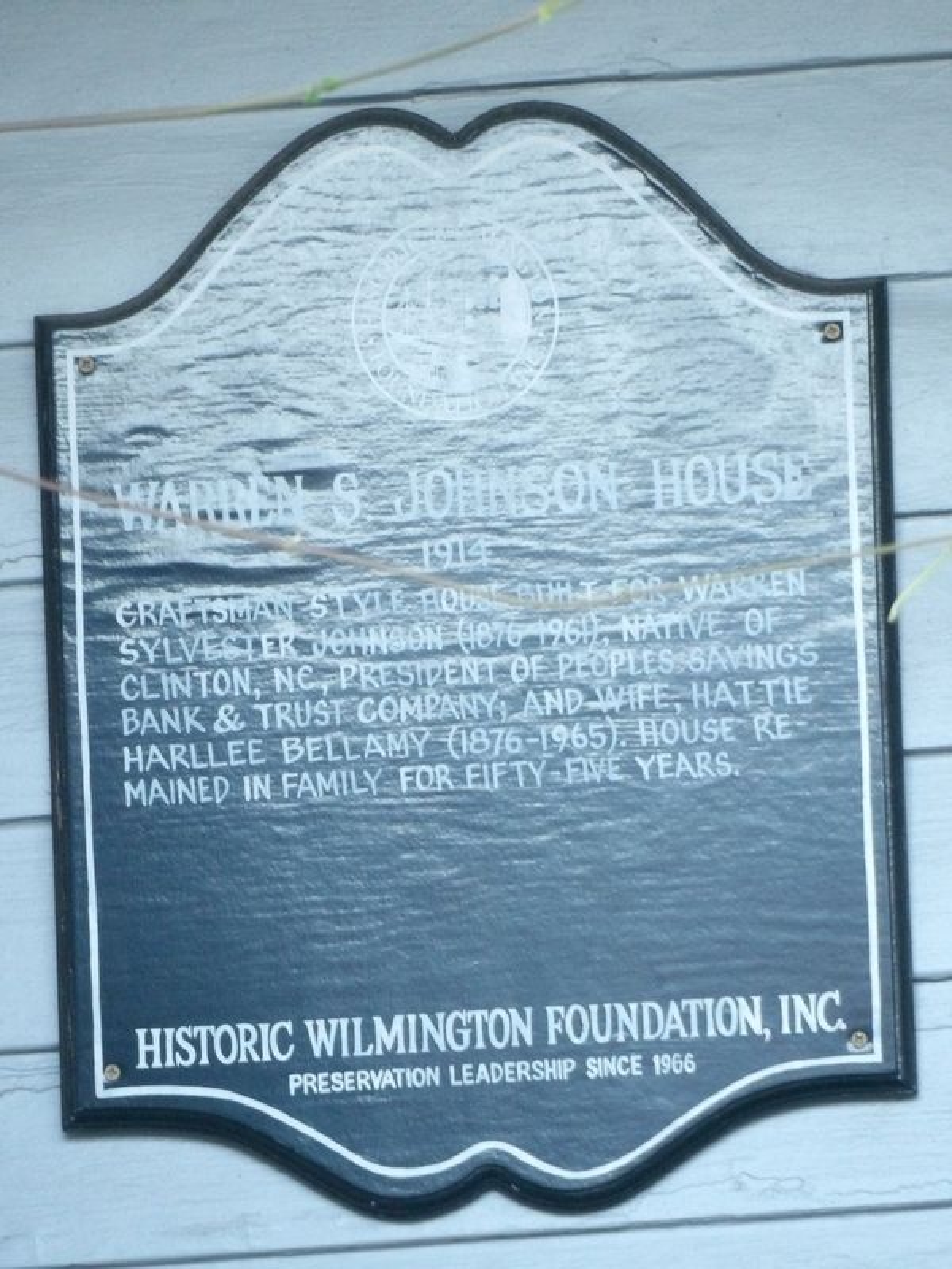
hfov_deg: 1.5
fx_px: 35459
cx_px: 476
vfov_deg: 2.1
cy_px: 634
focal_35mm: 967
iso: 800
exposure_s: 1/20
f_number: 5.3
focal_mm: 173.5
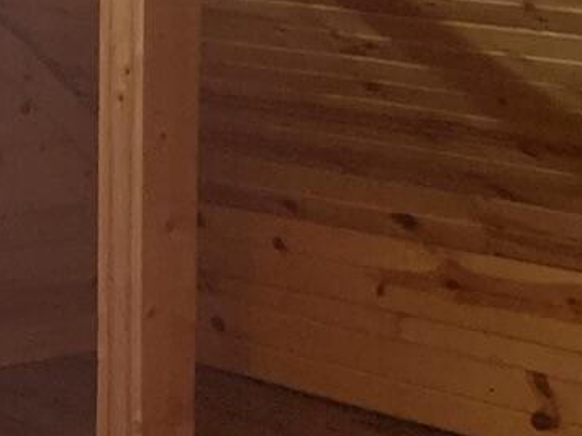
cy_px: 148
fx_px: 2521
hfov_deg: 12.9
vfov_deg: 9.9
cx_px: -93
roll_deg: +0.3
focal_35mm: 150
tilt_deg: -9.0
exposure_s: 1/60
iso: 250
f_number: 1.8
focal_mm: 4.25
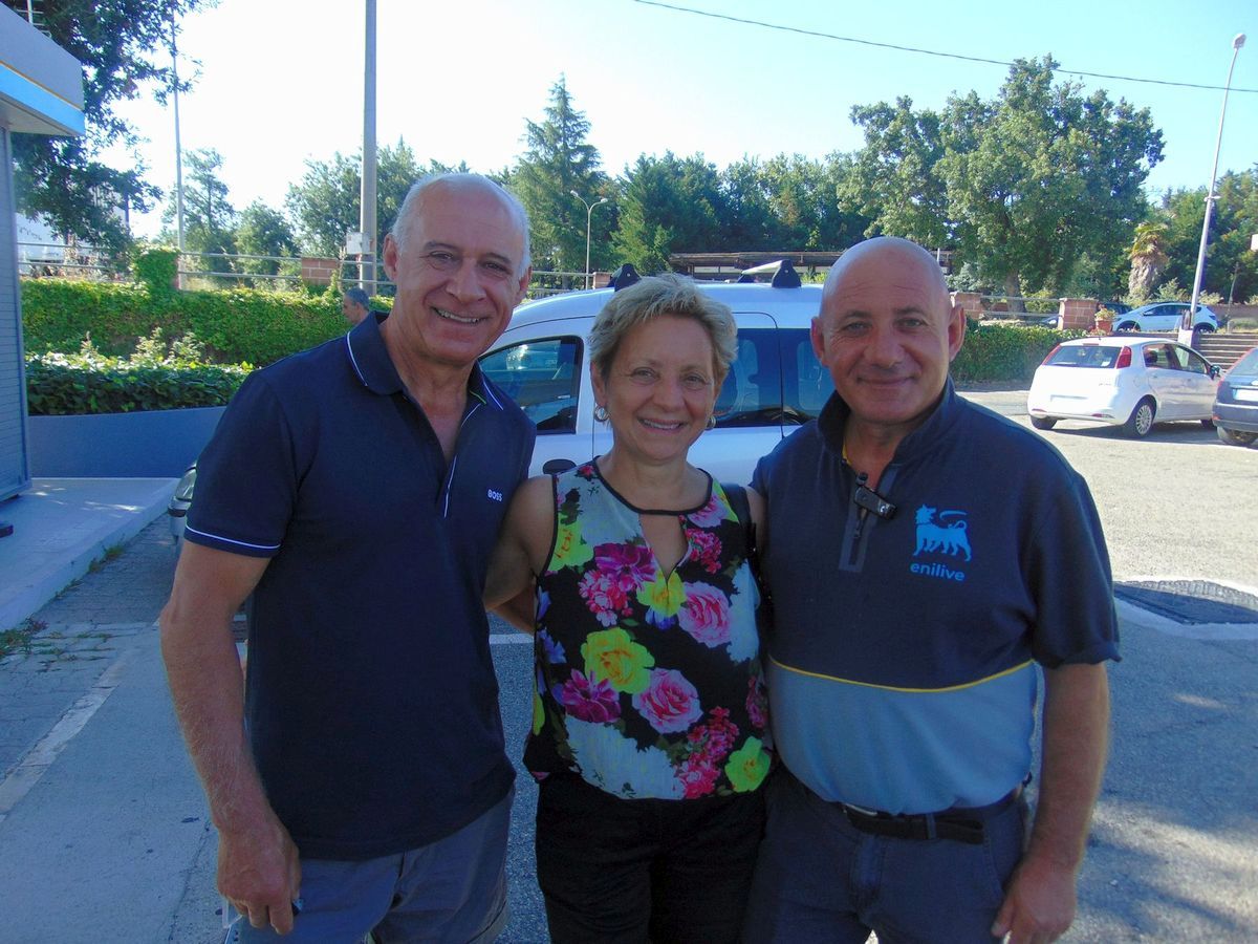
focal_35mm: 25
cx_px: 629
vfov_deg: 54.9
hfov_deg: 69.4
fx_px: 909
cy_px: 472
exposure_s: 1/250
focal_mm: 4.5
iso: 80
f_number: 3
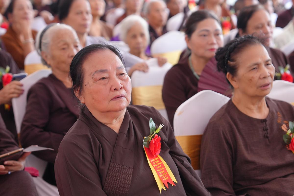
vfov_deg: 13.4
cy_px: 98
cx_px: 147
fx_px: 833
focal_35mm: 102
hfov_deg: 20.0
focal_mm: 68
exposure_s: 1/160
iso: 1250
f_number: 2.8
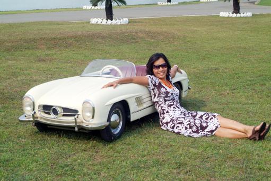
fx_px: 626
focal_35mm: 83
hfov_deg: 24.4
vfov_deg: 16.5
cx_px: 136
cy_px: 90
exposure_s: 1/250
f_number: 5.6
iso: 100
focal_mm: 55
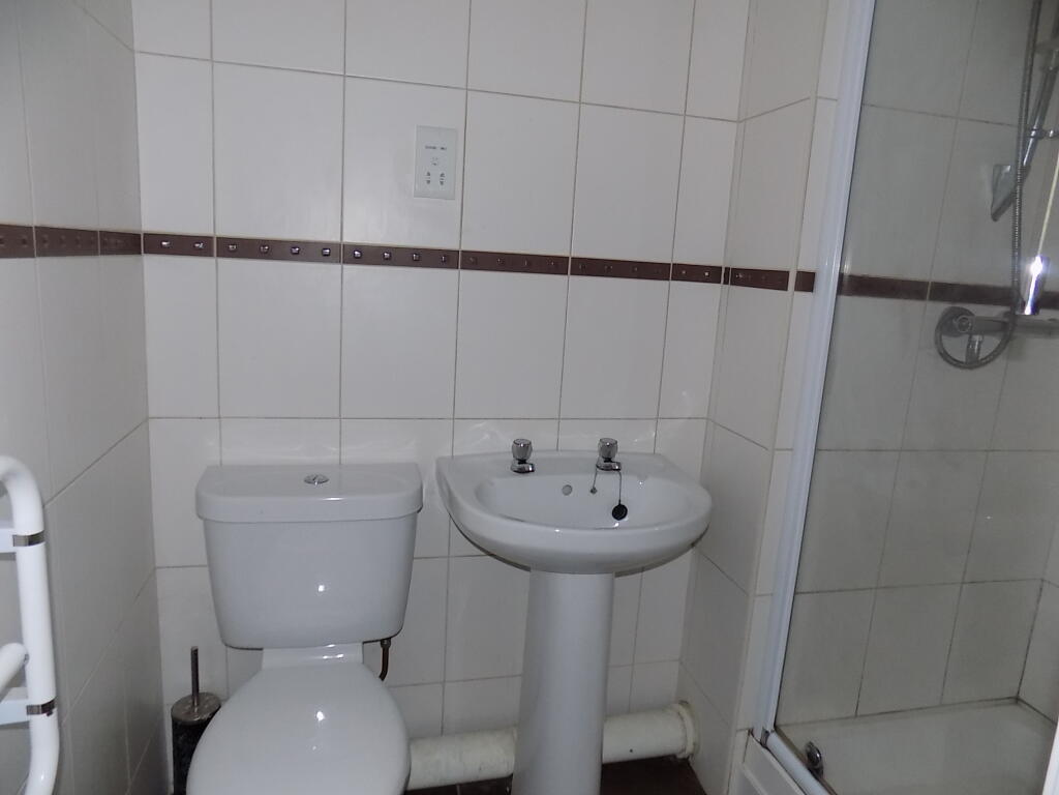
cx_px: 530
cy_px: 398
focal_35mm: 23
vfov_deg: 58.9
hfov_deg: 73.9
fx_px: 704
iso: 200
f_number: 3.1
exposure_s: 1/30
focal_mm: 4
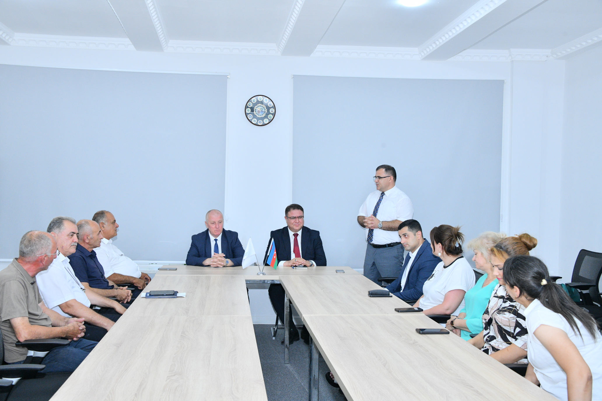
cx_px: 301
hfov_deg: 48.5
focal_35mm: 40
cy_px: 200
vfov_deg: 33.4
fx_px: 669
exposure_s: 1/100
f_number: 9
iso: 2000
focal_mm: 40
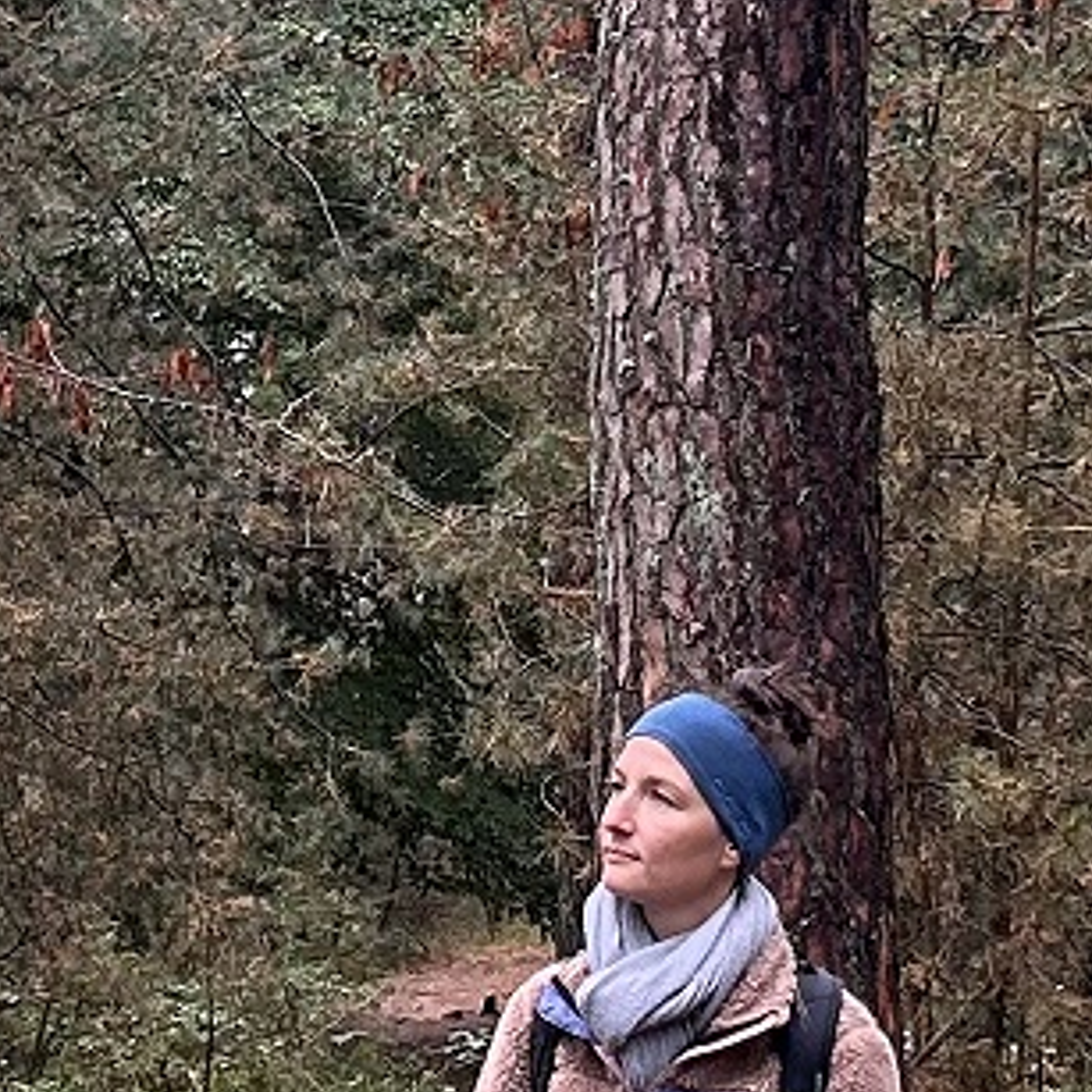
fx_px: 5389
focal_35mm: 151
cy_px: 391
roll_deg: -1.2
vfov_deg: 11.6
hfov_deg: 11.6
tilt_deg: +0.0
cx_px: 359
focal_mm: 5.7
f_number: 1.5
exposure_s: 1/121
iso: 125
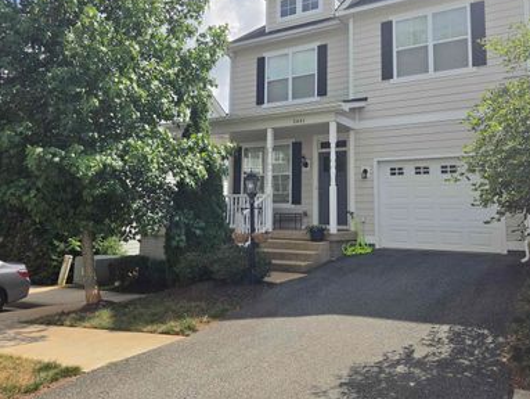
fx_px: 460
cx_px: 299
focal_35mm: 30
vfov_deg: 46.5
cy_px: 150
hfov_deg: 59.7
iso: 80
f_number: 1.8
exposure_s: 1/5127
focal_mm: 5.4
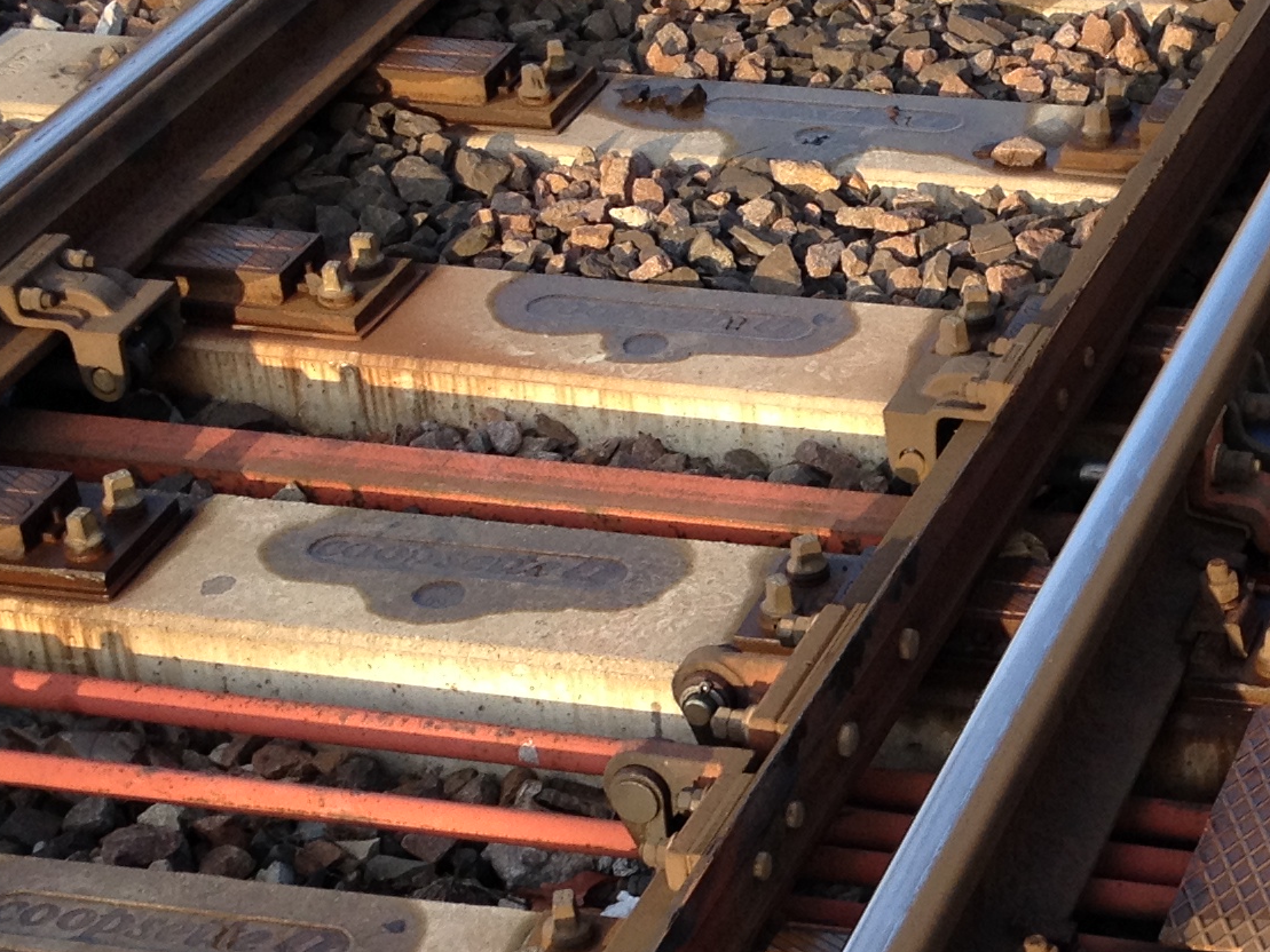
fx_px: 3779
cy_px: 763
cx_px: 1233
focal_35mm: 103
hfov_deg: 18.6
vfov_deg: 14.3
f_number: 2.4
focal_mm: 4.28
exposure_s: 1/297
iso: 50
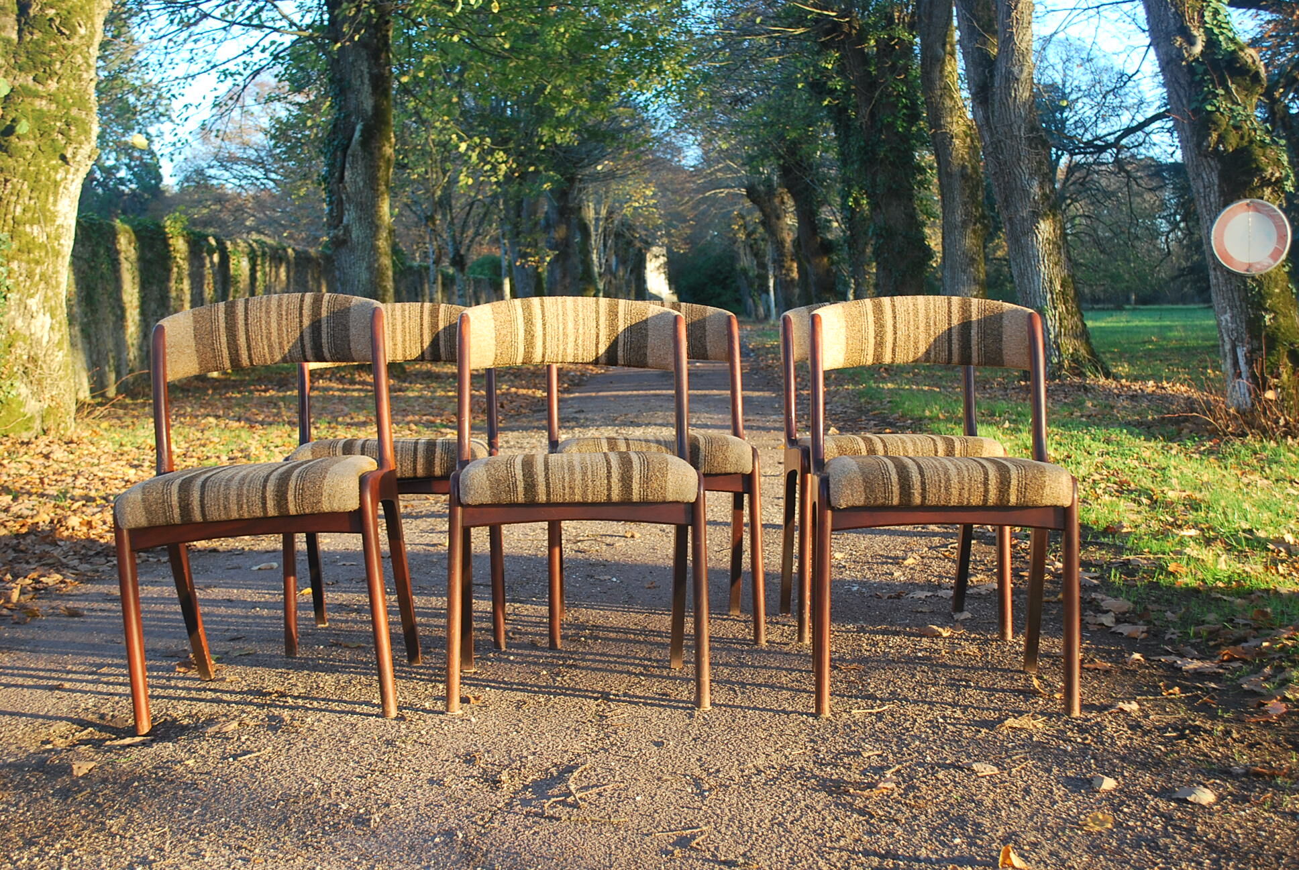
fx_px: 1626
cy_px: 435
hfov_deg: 43.6
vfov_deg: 29.9
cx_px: 650
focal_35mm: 45
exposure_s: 1/60
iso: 200
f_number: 4.8
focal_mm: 30
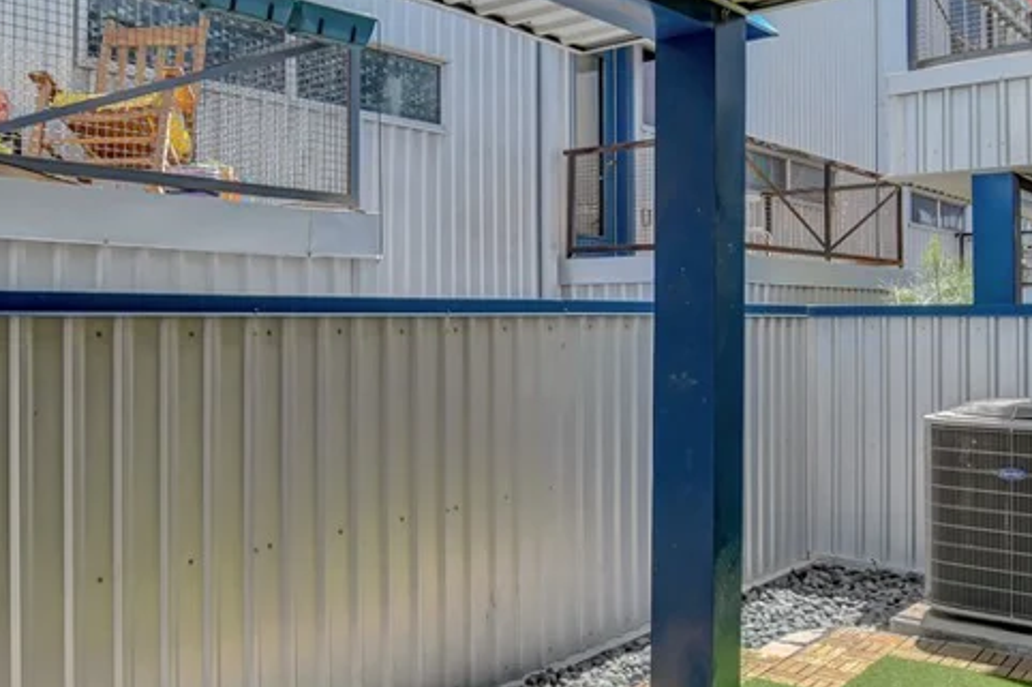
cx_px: 445
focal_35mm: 34
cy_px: 295
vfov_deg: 38.8
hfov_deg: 55.6
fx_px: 974
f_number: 8
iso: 800
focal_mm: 11
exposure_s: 1/640
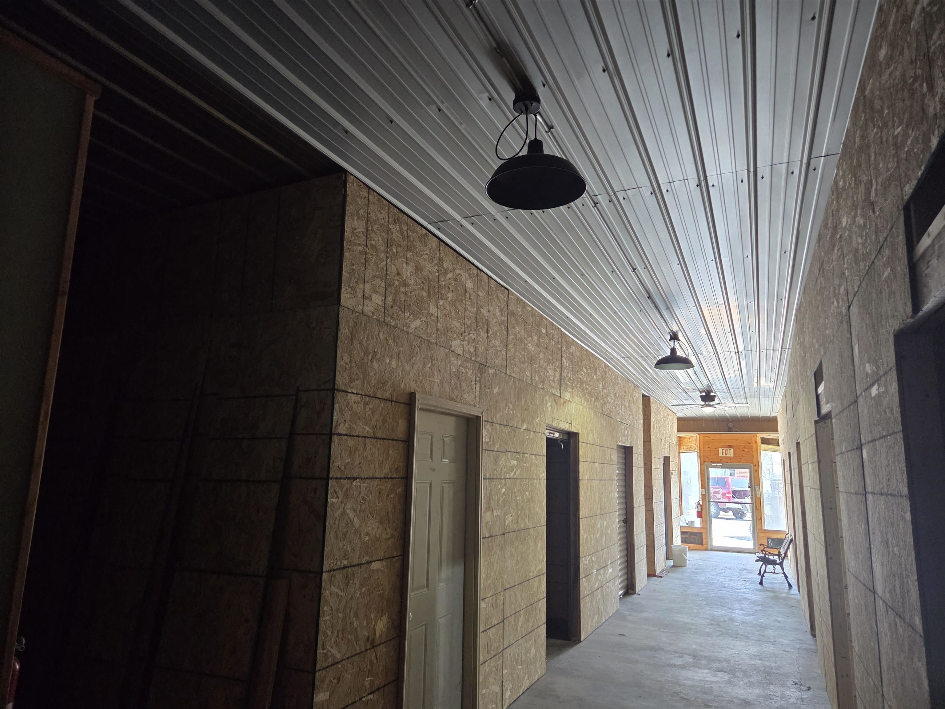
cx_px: 472
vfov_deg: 58.9
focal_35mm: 23
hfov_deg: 73.9
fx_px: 628
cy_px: 354
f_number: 1.8
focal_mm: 5.4
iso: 800
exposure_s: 1/120
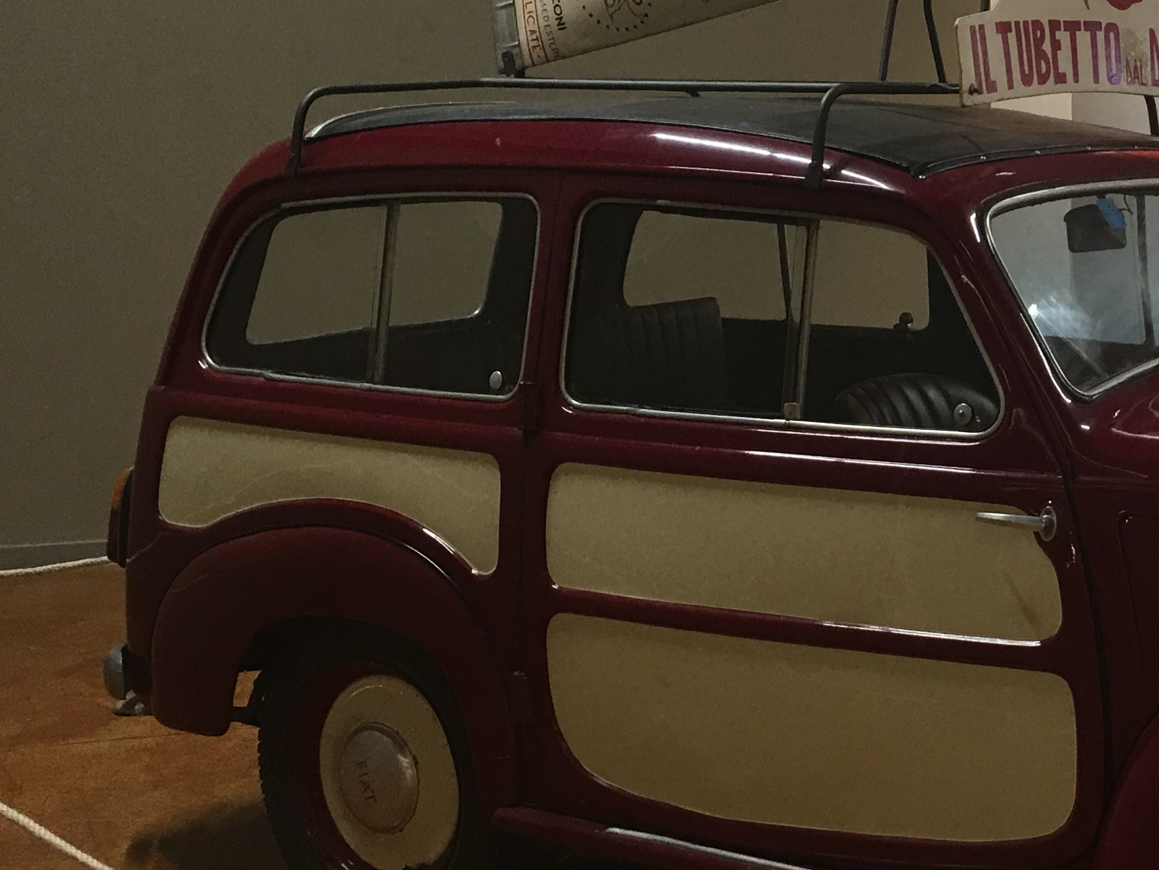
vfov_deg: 22.1
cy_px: 249
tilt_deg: -4.1
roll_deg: -0.8
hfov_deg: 27.7
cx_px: 1147
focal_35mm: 66
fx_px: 2210
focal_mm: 4.15
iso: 40
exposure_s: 1/33
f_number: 2.2
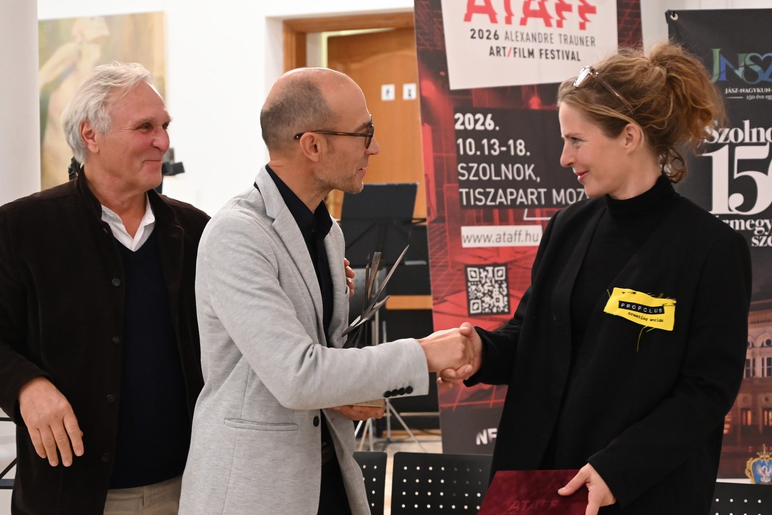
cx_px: 371
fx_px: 1415
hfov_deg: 30.5
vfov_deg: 20.6
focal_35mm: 66
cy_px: 270
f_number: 4
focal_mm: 56
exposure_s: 1/100
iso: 6400
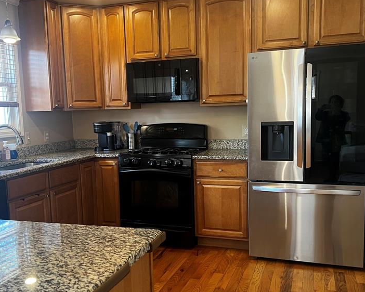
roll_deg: +0.7
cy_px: 162
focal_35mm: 37
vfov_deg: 40.1
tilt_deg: -5.5
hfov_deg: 49.0
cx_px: 173
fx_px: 400
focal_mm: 5.7
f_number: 1.5
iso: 100
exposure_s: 1/60
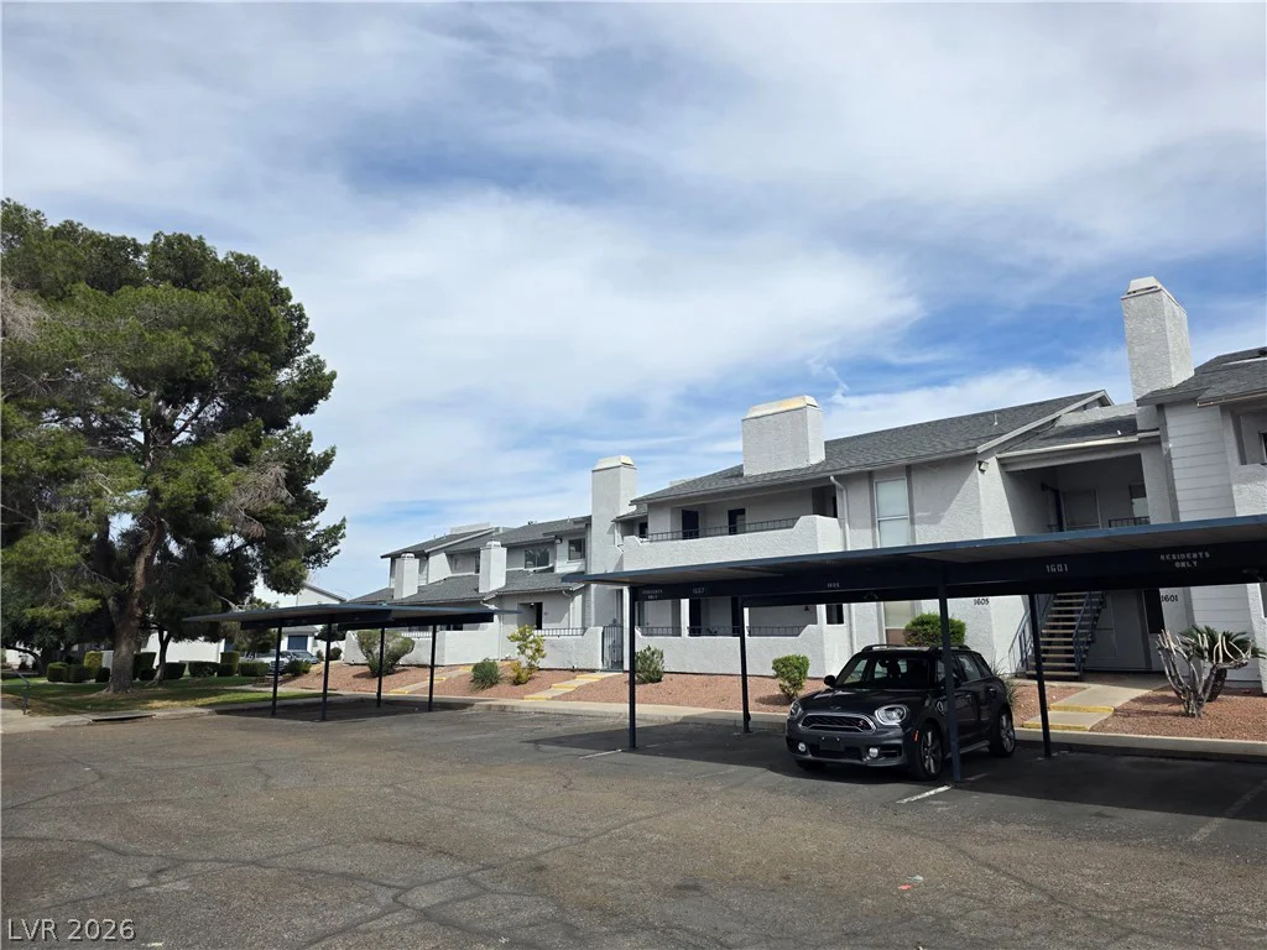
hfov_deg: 73.9
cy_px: 475
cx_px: 634
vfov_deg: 58.9
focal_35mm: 23
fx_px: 842
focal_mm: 6.3
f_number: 1.7
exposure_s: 1/7944
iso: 80
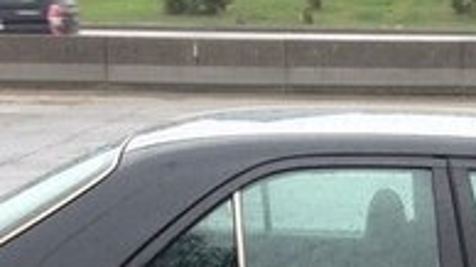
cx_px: 476
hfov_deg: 17.2
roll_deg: +1.2
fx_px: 1539
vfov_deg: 9.5
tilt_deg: -19.7
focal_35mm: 122
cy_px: 476
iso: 50
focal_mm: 4.12
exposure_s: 1/158
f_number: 2.4
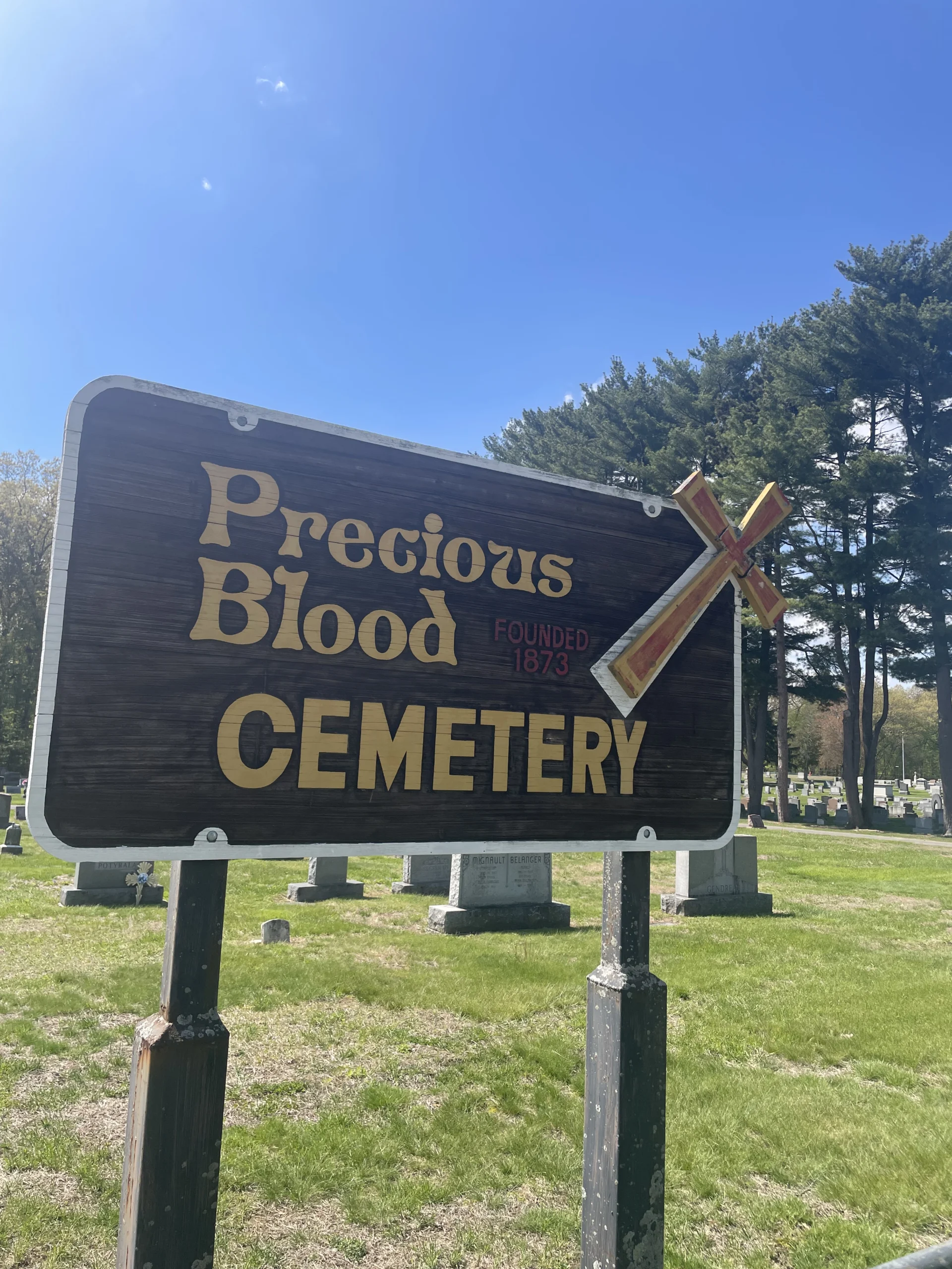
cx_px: 476
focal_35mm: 26
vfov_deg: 67.3
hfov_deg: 53.1
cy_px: 634
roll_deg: -2.9
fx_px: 953
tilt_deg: +7.9
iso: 32
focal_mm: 4.2
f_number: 1.6
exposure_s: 1/2564
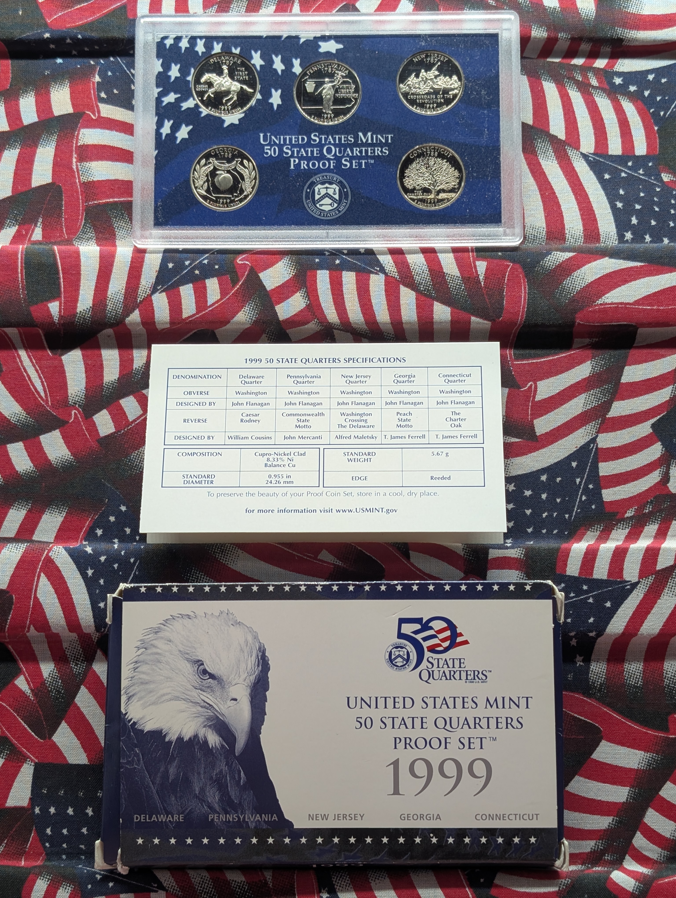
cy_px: 449
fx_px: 1273
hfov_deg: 29.7
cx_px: 338
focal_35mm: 49
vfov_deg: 38.9
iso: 79
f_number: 1.68
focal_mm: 6.9
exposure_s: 1/89.5
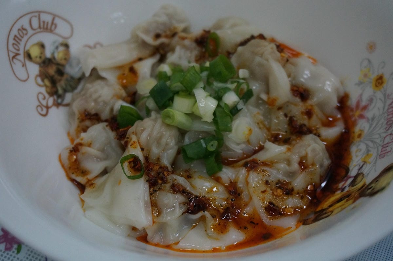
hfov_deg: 36.9
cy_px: 130
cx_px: 196
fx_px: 589
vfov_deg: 25.0
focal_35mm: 54
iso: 2000
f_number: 5.6
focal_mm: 36
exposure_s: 1/160
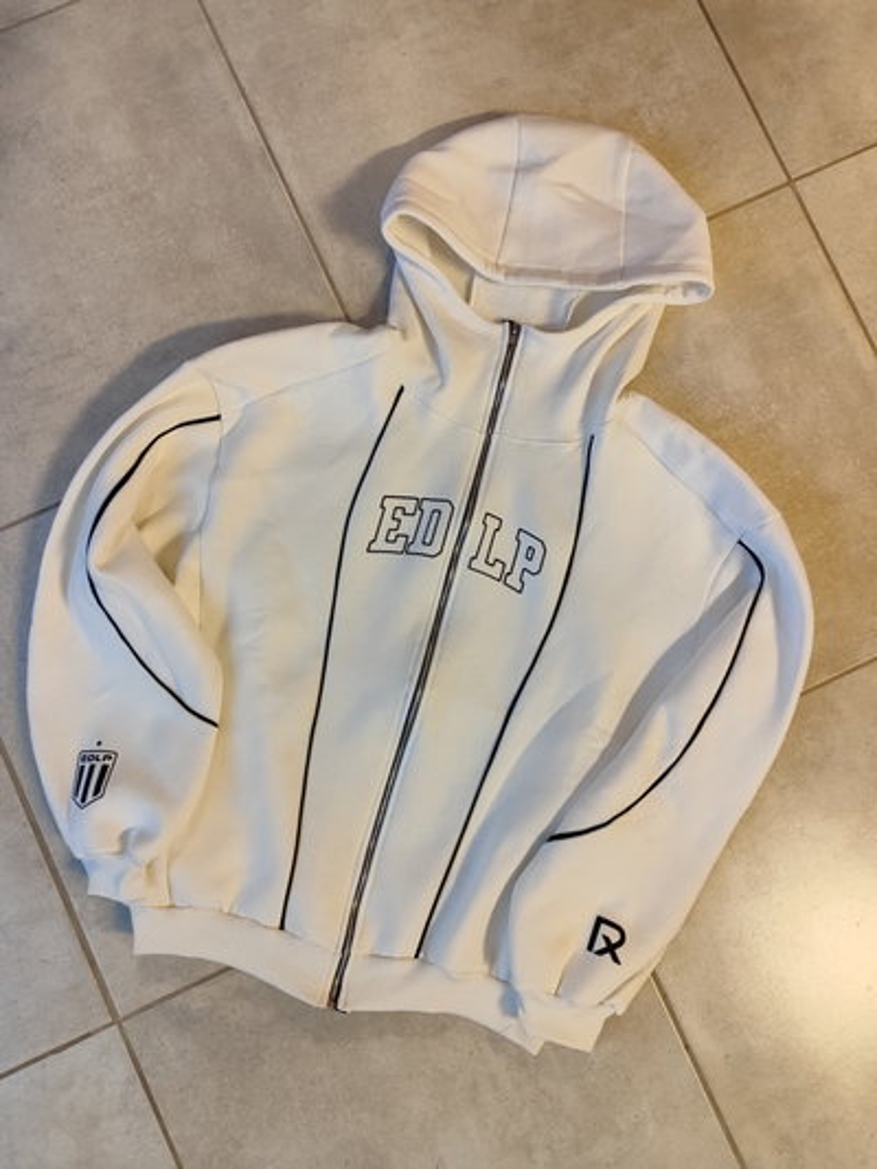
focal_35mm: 24
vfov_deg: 71.6
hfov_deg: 56.8
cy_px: 584
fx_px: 810
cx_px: 438
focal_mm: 5.89
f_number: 1.89
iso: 1883
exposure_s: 1/50
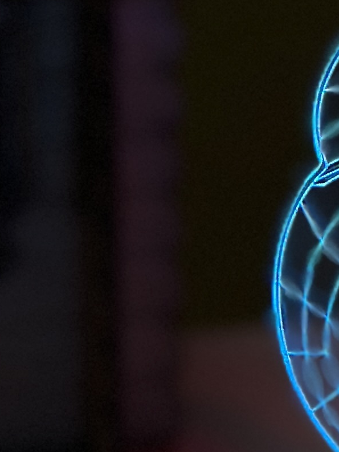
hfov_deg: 5.9
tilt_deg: -9.9
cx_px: 671
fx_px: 3185
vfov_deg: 8.1
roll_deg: -2.2
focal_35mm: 244
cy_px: 23
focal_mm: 6.86
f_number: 1.78
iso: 80
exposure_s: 1/830
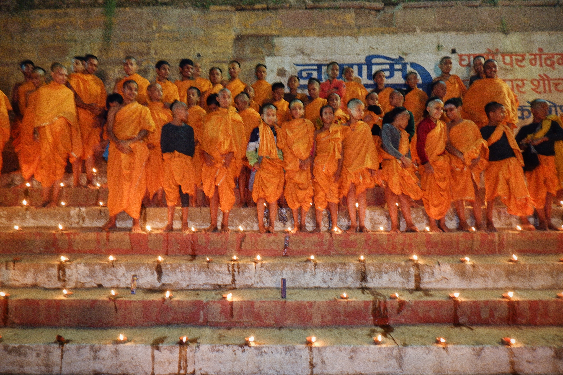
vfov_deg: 55.1
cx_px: 282
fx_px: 360
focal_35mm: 23
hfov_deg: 76.1
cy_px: 188
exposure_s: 1/20
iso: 1600
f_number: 3.5
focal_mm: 15
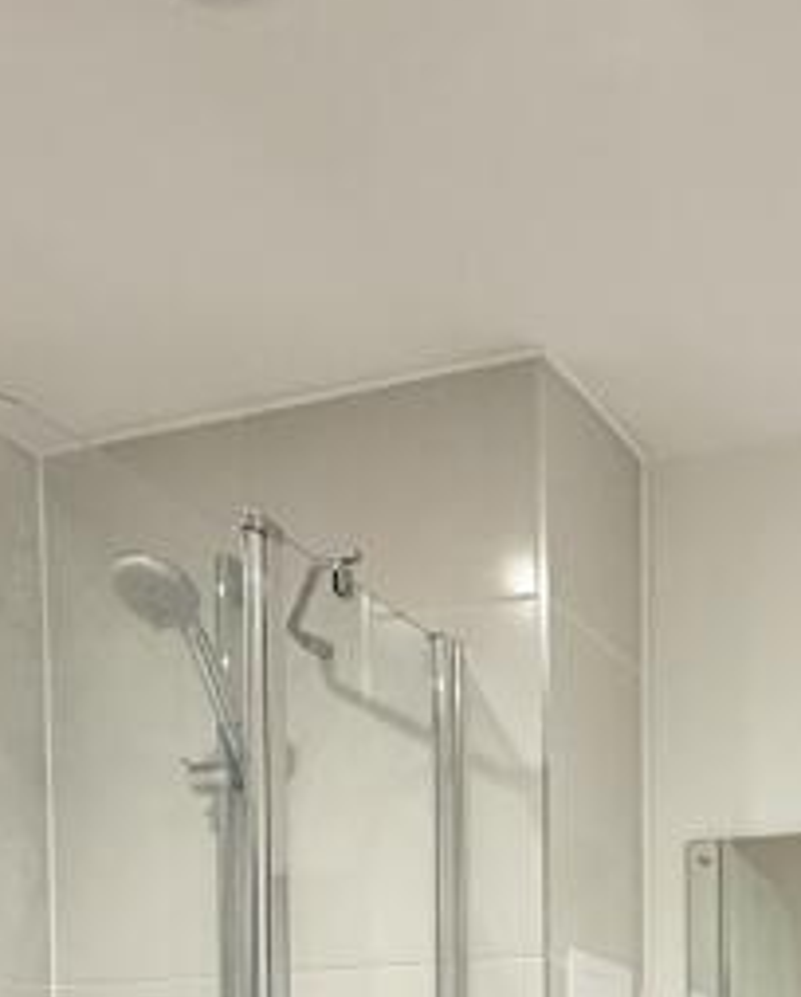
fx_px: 1626
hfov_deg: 26.5
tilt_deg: -2.8
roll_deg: -0.1
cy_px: 1287
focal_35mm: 55
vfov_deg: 28.3
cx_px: 766
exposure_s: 1/100
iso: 250
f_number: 2.2
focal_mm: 2.22
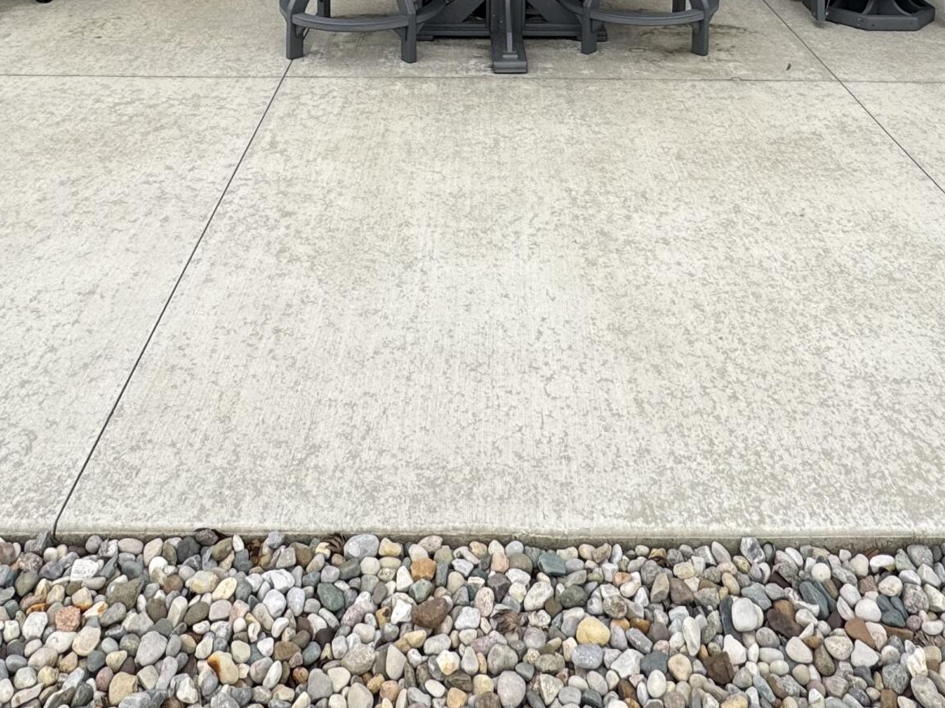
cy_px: -198
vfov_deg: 31.3
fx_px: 983
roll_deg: -0.5
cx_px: 493
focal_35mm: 36
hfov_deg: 51.3
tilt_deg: -6.6
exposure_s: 1/573
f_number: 2.2
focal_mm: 2.22
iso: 40
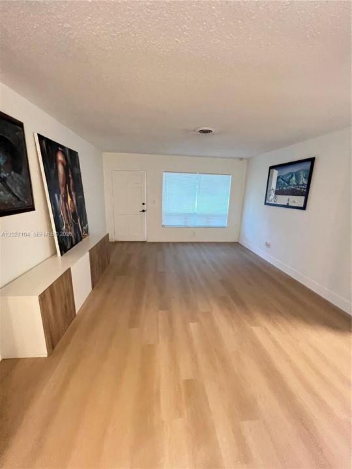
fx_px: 176
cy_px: 234
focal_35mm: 13
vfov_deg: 106.2
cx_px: 176
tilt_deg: -10.8
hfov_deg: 89.9
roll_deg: -1.2
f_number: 1.8
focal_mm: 1.57
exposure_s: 1/57
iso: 1000
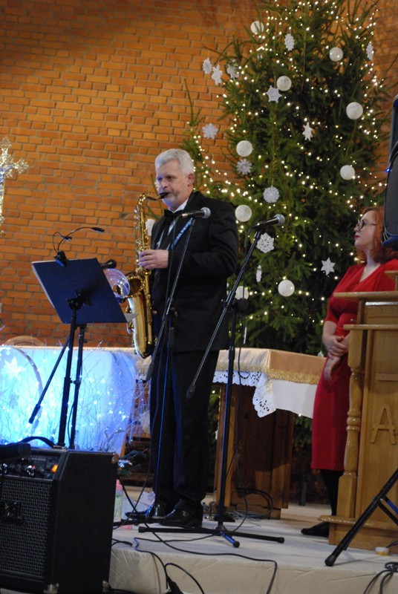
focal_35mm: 82
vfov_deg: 24.6
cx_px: 199
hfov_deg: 16.6
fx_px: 1363
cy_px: 297
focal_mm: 55
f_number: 5.6
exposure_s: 1/10
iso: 1600
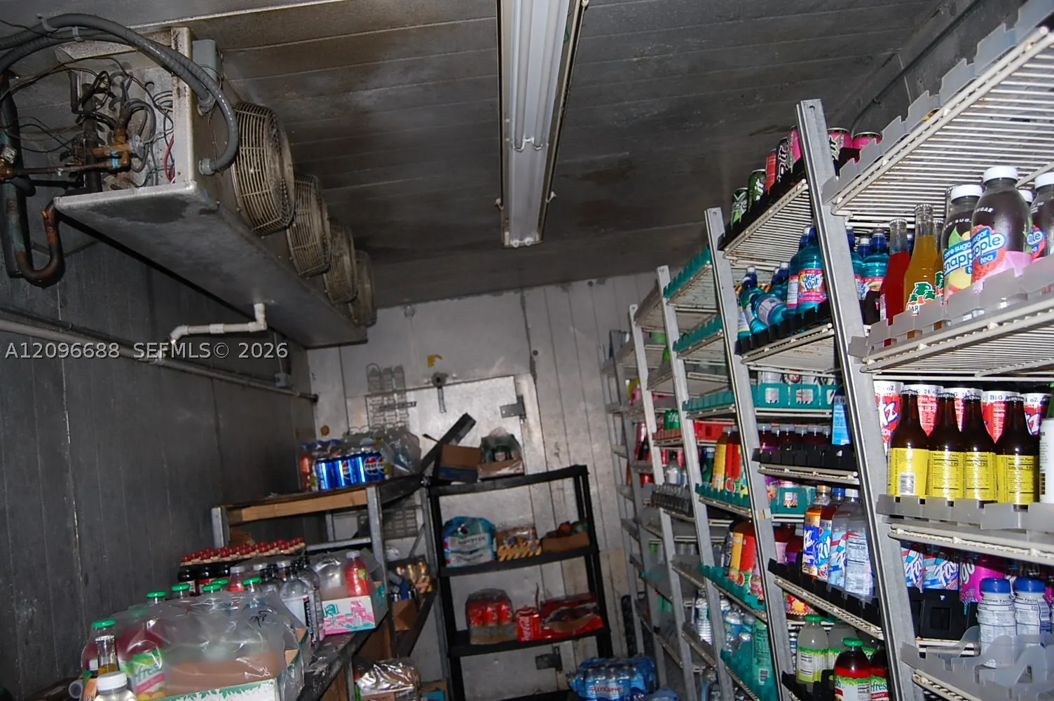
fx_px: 790
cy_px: 350
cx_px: 527
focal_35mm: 27
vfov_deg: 47.8
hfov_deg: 67.4
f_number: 3.5
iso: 400
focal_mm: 18
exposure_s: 1/60
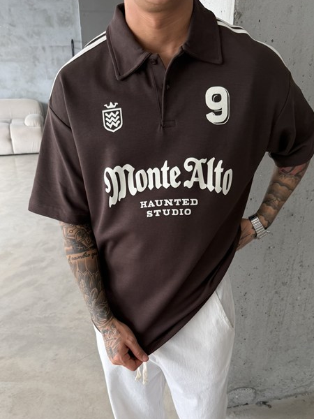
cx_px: 165
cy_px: 270
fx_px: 387
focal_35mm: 32
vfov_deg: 55.9
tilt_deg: -29.5
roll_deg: -0.4
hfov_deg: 44.1
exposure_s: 1/121
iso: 80
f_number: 1.78
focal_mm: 6.76
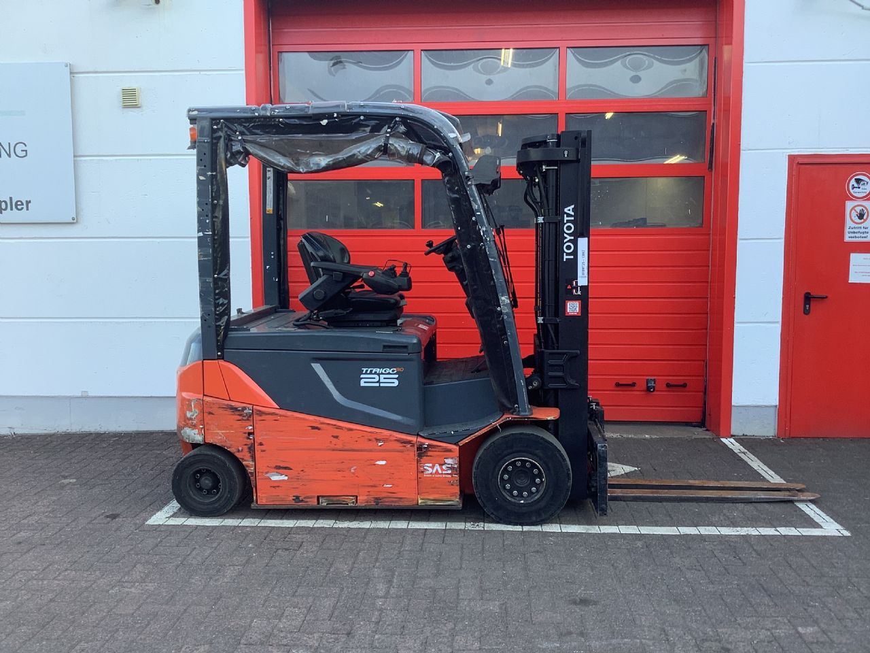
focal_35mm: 31
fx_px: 779
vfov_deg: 45.4
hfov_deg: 58.4
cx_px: 435
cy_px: 326
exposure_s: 1/100
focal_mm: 3.3
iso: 40
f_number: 2.4
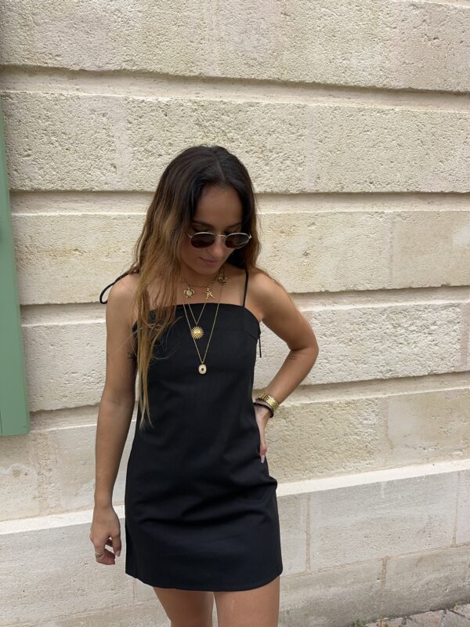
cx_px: 235
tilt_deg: -9.2
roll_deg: +0.8
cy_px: 314
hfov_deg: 56.8
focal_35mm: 24
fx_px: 434
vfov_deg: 71.6
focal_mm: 6.86
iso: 80
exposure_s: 1/872
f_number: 1.78
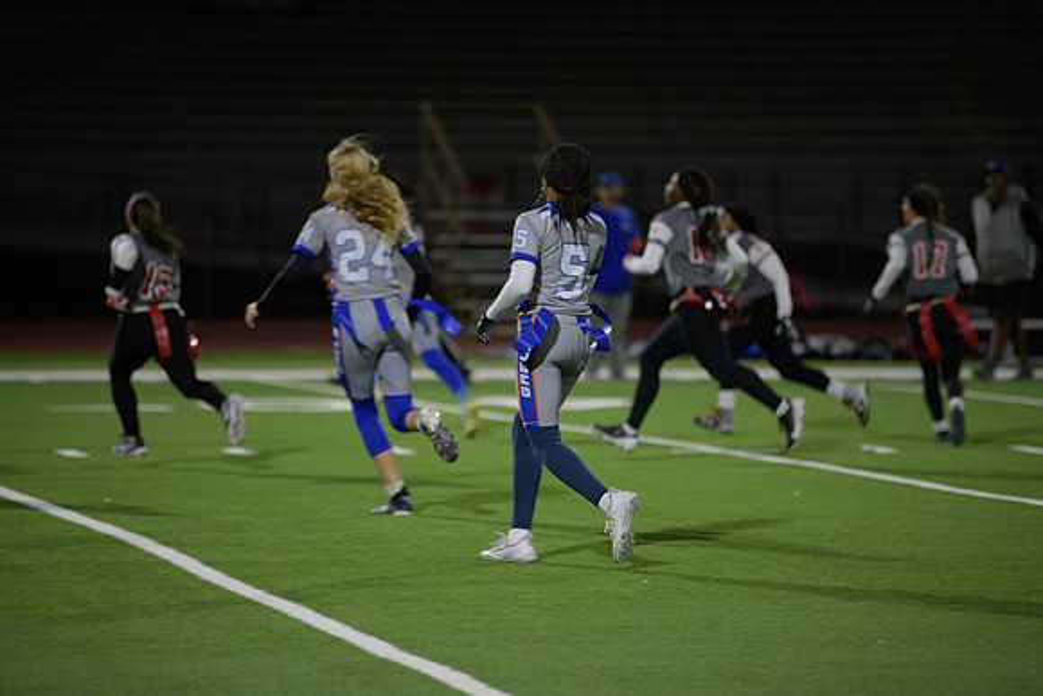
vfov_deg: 6.9
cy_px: 348
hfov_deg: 10.3
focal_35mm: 200
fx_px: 5796
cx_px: 522
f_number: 2.8
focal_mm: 200
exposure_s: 1/200
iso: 640
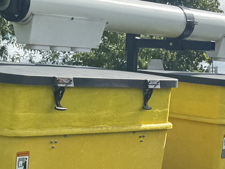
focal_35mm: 120
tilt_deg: -0.6
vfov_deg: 12.3
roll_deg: +2.9
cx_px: 153
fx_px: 780
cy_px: 155
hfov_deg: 16.4
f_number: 1.78
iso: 80
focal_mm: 6.76
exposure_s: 1/2833
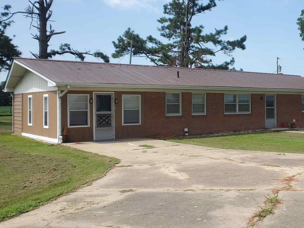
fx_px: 395
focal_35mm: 45
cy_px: 98
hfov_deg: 39.6
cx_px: 262
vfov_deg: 32.1
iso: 50
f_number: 2.4
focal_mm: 4.3
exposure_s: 1/1093
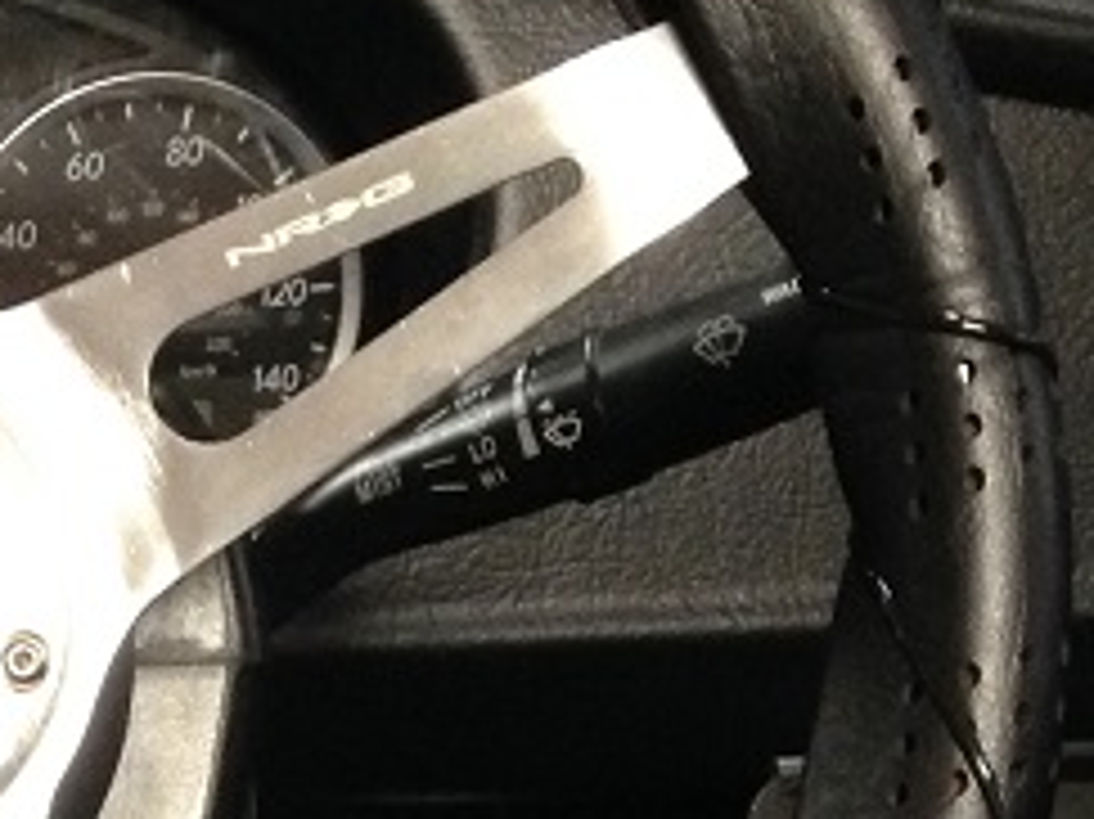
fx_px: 4391
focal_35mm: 139
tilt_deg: -26.7
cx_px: -230
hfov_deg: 13.8
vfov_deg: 10.4
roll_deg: -0.1
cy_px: 1112
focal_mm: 4.12
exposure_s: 1/15
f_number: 2.4
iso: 400
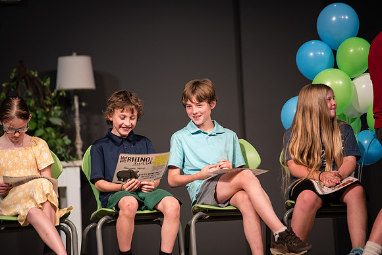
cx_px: 191
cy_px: 128
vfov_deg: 6.9
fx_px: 2123
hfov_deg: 10.3
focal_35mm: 200
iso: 800
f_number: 2.8
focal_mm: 200
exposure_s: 1/200
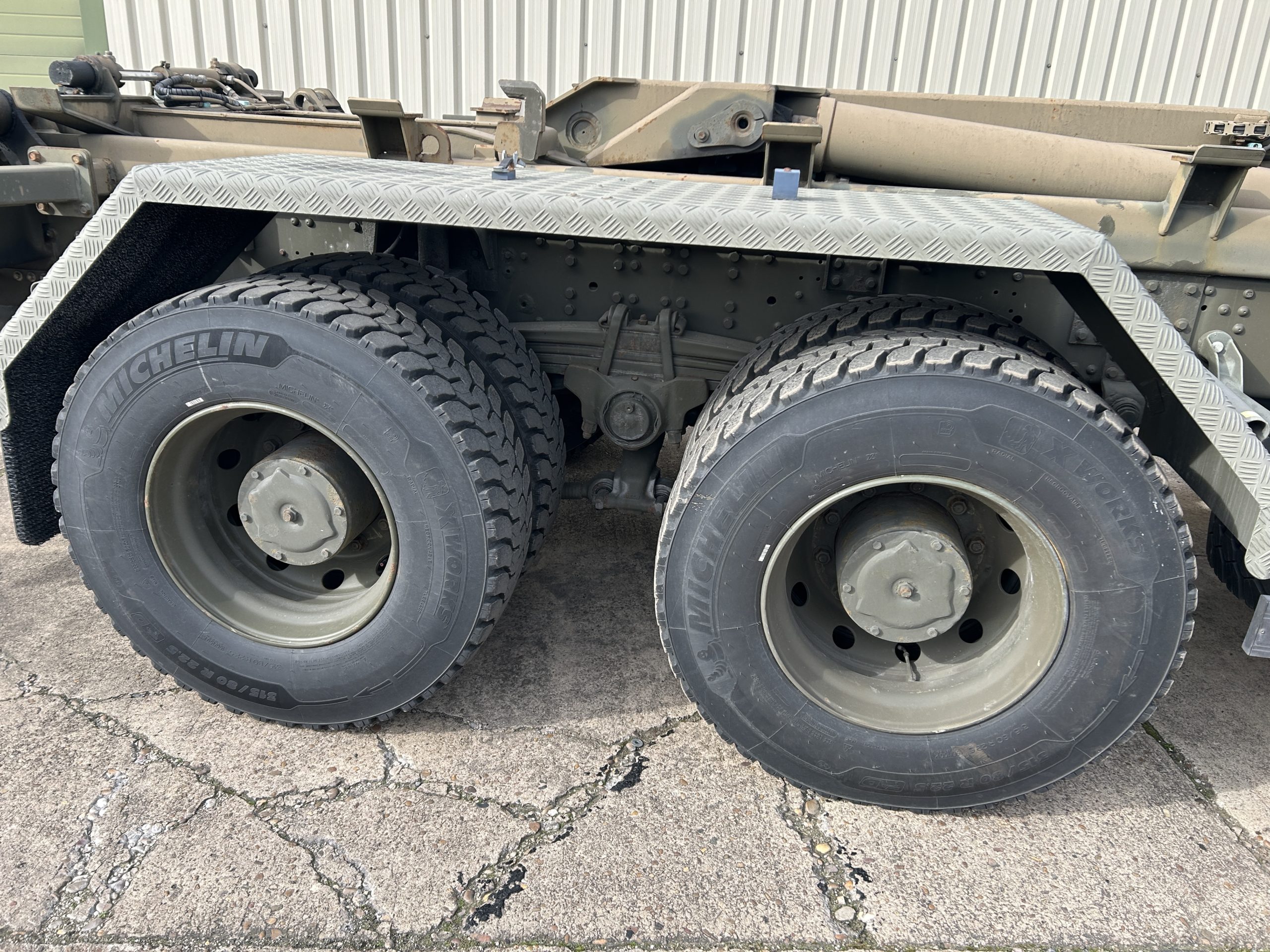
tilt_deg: -19.9
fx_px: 954
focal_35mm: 26
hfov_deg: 67.3
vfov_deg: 53.1
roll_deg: -3.9
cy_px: 476
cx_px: 635
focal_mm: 5.7
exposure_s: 1/808
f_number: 1.5
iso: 50
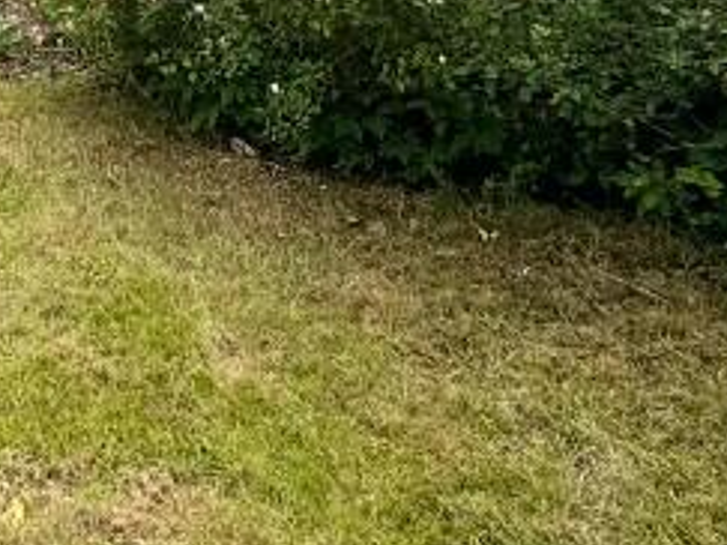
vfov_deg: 21.1
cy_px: -267
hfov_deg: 27.0
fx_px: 1238
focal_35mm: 59
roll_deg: +0.7
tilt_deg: -4.6
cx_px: -239
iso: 40
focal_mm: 2.22
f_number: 2.2
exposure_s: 1/386
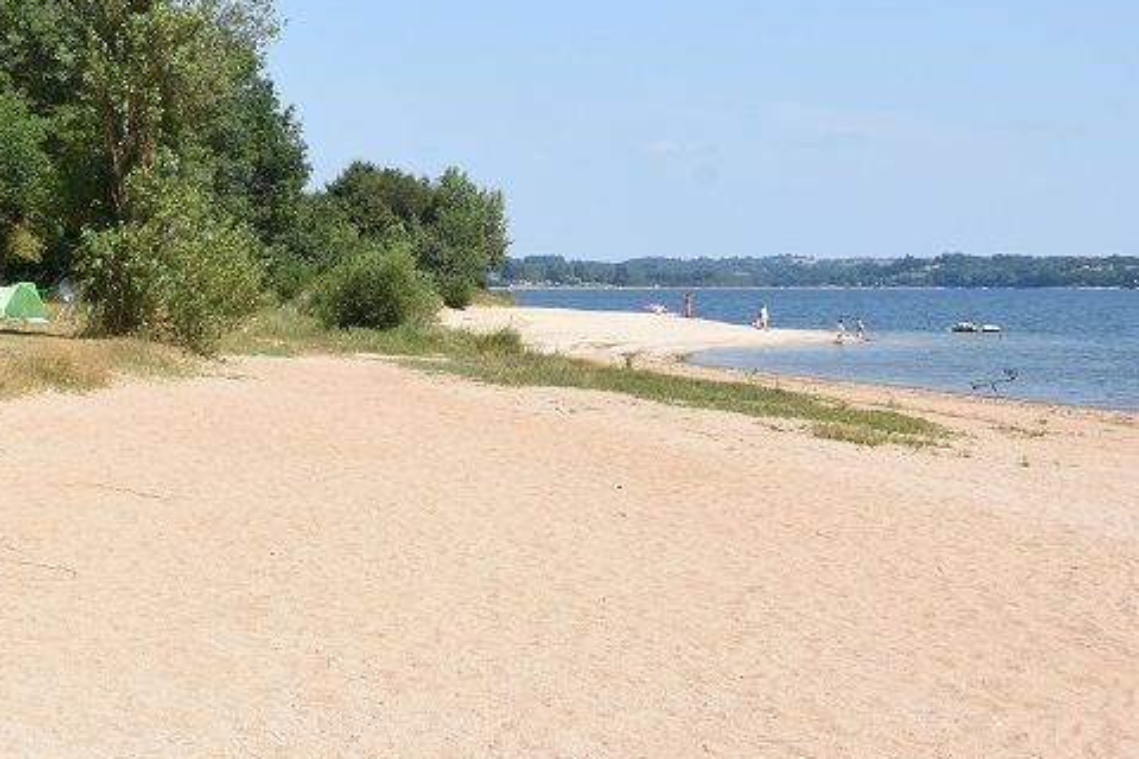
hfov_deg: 25.4
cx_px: -45
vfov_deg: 17.9
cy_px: 96
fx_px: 2373
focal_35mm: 75
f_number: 11
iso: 400
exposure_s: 1/500
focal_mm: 24
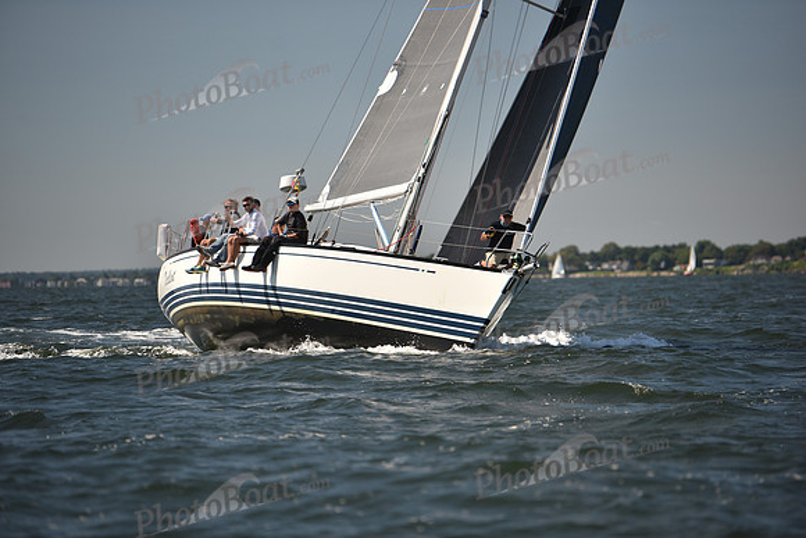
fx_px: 4143
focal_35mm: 185
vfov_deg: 7.4
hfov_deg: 11.1
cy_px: 269
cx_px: 403
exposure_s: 1/1600
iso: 250
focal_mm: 185
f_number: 3.2
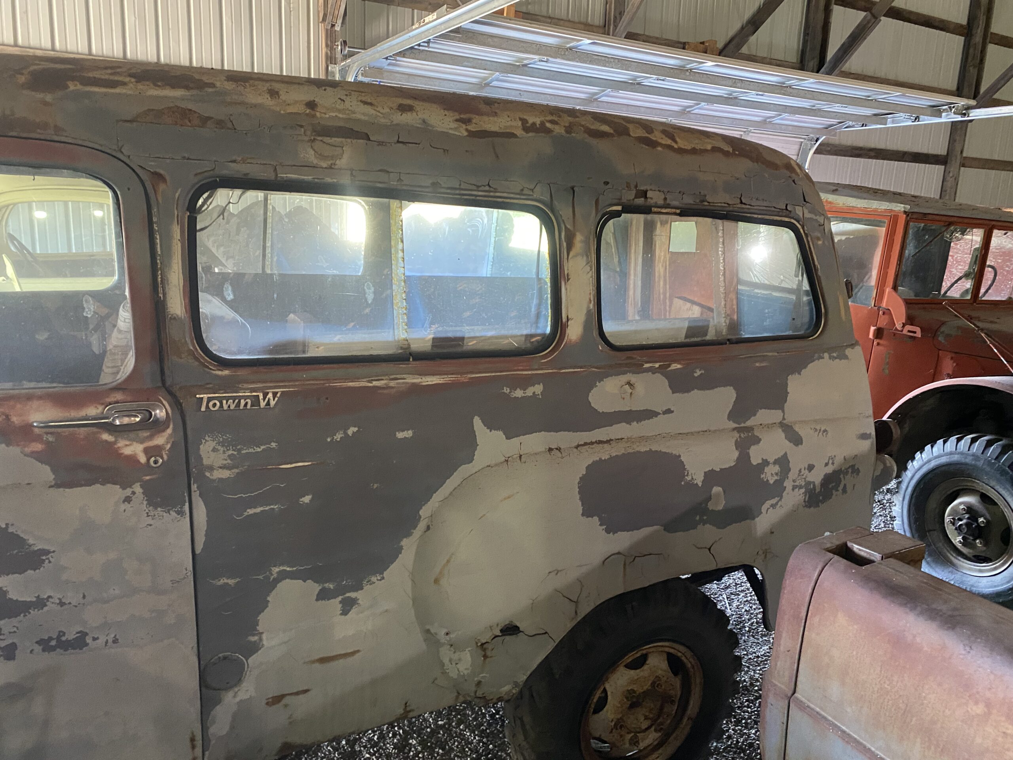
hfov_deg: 67.3
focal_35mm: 26
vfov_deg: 53.1
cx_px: 506
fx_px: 761
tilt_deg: -11.9
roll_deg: -3.1
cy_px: 380
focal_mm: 4.25
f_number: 1.8
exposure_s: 1/40
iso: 400
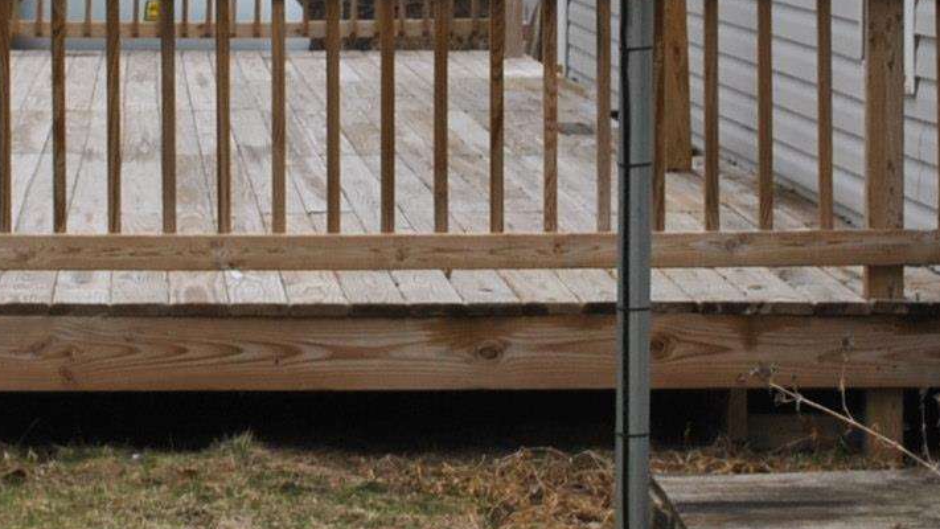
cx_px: 378
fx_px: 3839
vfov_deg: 7.8
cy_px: -34
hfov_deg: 14.0
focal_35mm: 154
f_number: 6.3
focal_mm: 24
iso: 100
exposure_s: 1/160
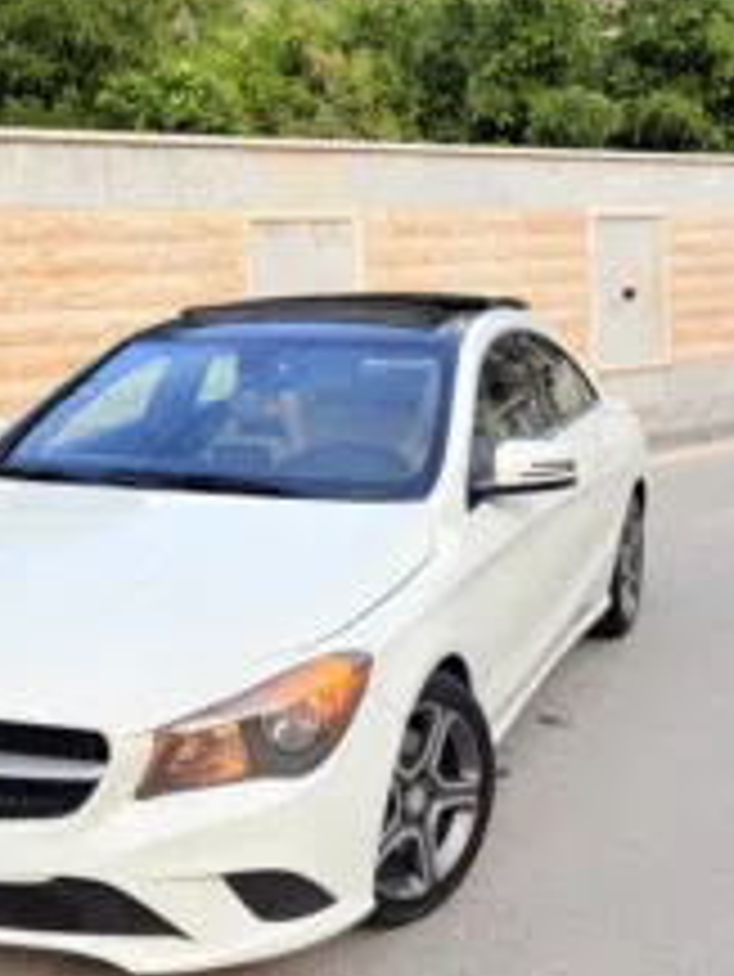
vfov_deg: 39.5
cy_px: 580
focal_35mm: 48
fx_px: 1356
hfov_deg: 29.9
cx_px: 198
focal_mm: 5.96
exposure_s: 1/121
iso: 40
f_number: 1.6
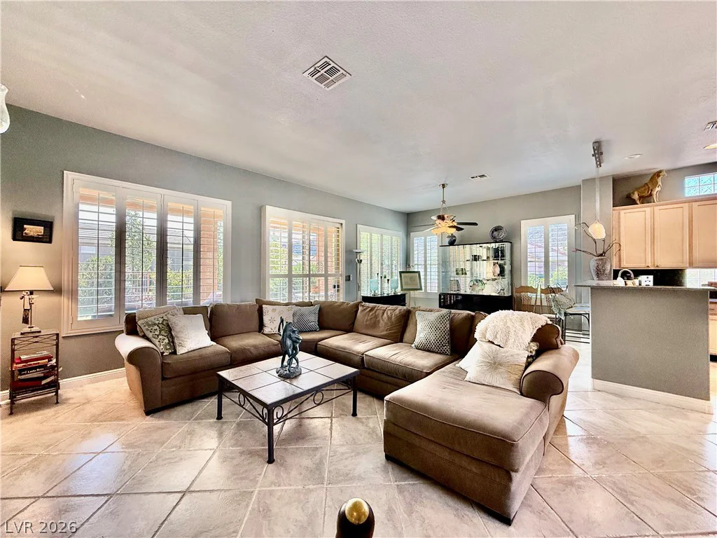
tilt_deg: +0.9
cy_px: 269
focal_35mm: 14
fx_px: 290
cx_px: 358
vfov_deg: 85.7
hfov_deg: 102.1
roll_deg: +0.2
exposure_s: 1/120
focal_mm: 2.22
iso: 125
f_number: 2.2
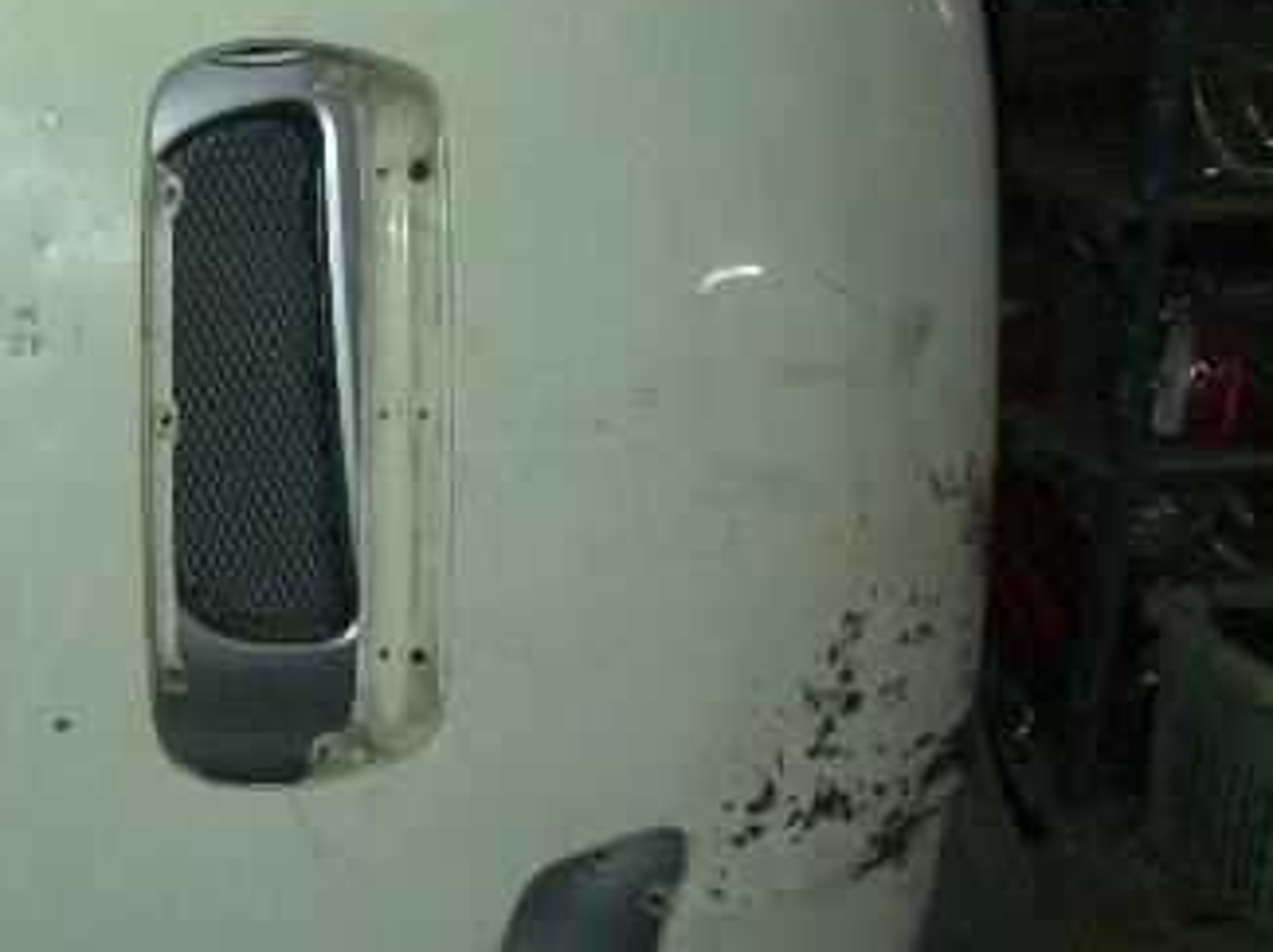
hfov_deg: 27.6
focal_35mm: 69
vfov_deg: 21.2
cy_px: 388
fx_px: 2535
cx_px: 251
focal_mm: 5.8
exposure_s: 1/60
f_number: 2.6
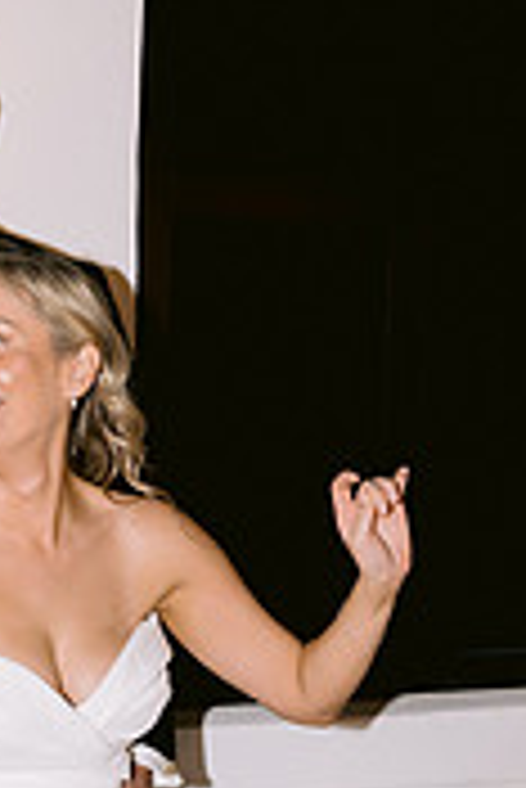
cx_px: 207
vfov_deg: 22.2
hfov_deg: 15.2
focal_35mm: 90
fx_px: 1968
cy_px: 662
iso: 400
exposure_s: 1/160
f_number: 2.8
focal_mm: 35
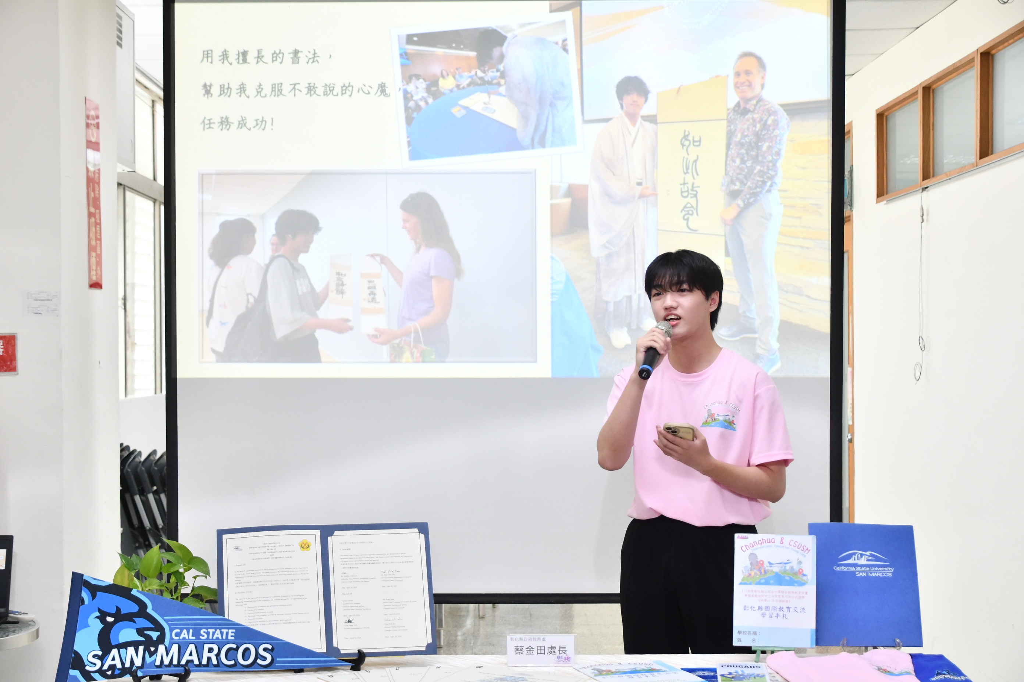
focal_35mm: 57
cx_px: 512
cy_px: 341
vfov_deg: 23.8
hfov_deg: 35.1
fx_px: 1621
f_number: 5
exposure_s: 1/160
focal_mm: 38
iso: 1250
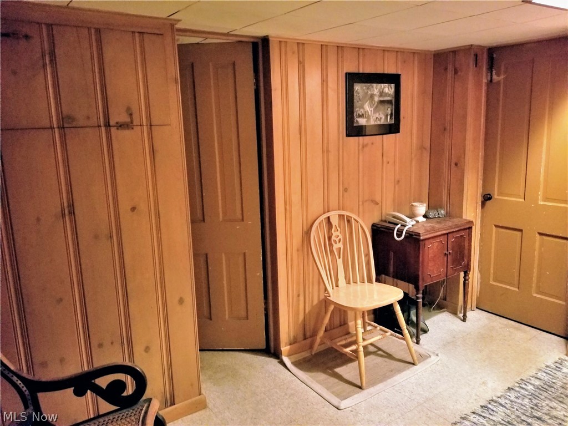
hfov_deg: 67.3
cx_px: 284
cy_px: 213
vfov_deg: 53.1
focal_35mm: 26
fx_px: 427
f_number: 1.7
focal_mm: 4.25
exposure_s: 1/10
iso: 800
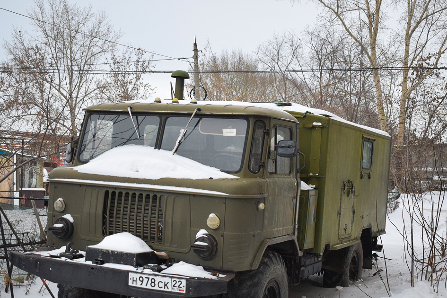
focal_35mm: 48
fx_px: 591
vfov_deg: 28.2
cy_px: 180
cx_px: 197
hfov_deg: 41.3
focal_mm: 25
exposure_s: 1/800
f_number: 5.6
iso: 800
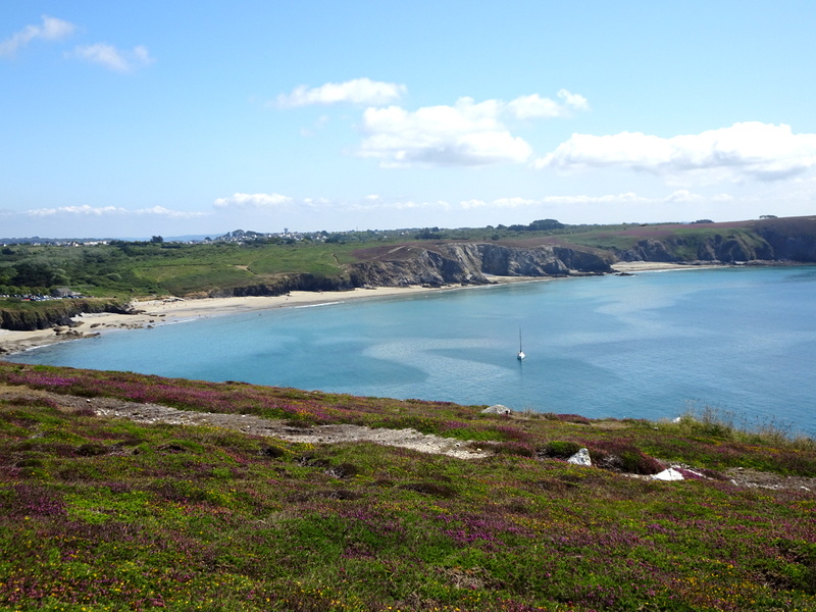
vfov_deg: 36.0
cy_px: 306
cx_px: 408
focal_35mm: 40
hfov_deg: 46.8
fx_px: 943
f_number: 4
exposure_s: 1/800
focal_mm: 6.8
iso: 80
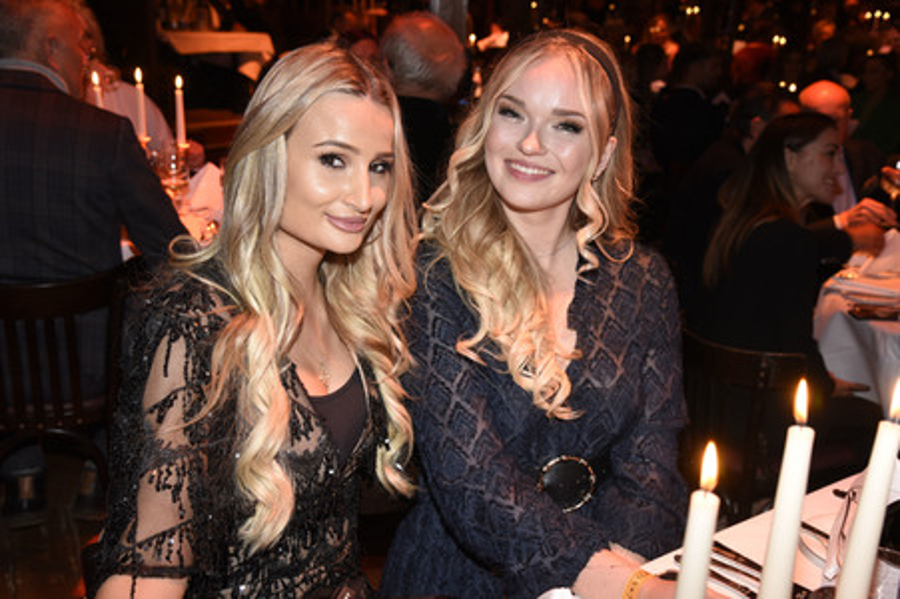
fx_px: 1099
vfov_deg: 30.5
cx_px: 450
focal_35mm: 44
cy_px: 300
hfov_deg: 44.5
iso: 1600
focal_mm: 44
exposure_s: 1/60
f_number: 6.3
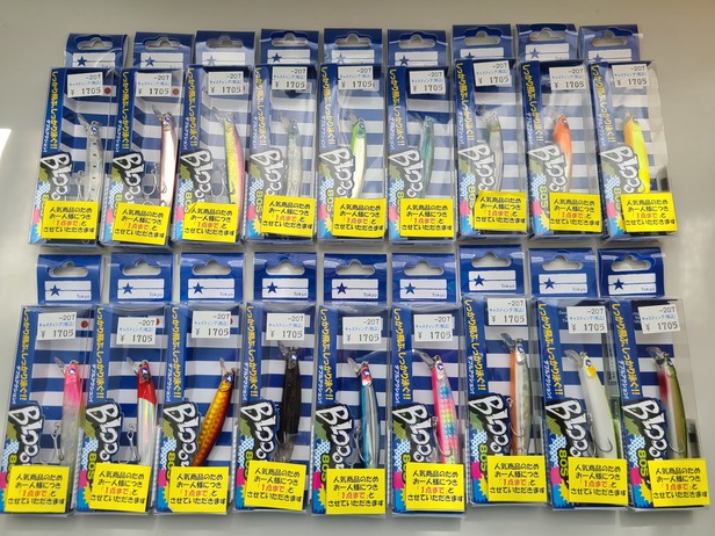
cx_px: 348
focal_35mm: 27
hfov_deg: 65.3
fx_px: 558
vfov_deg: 51.4
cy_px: 262
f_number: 1.8
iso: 40
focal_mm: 5.4
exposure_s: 1/245
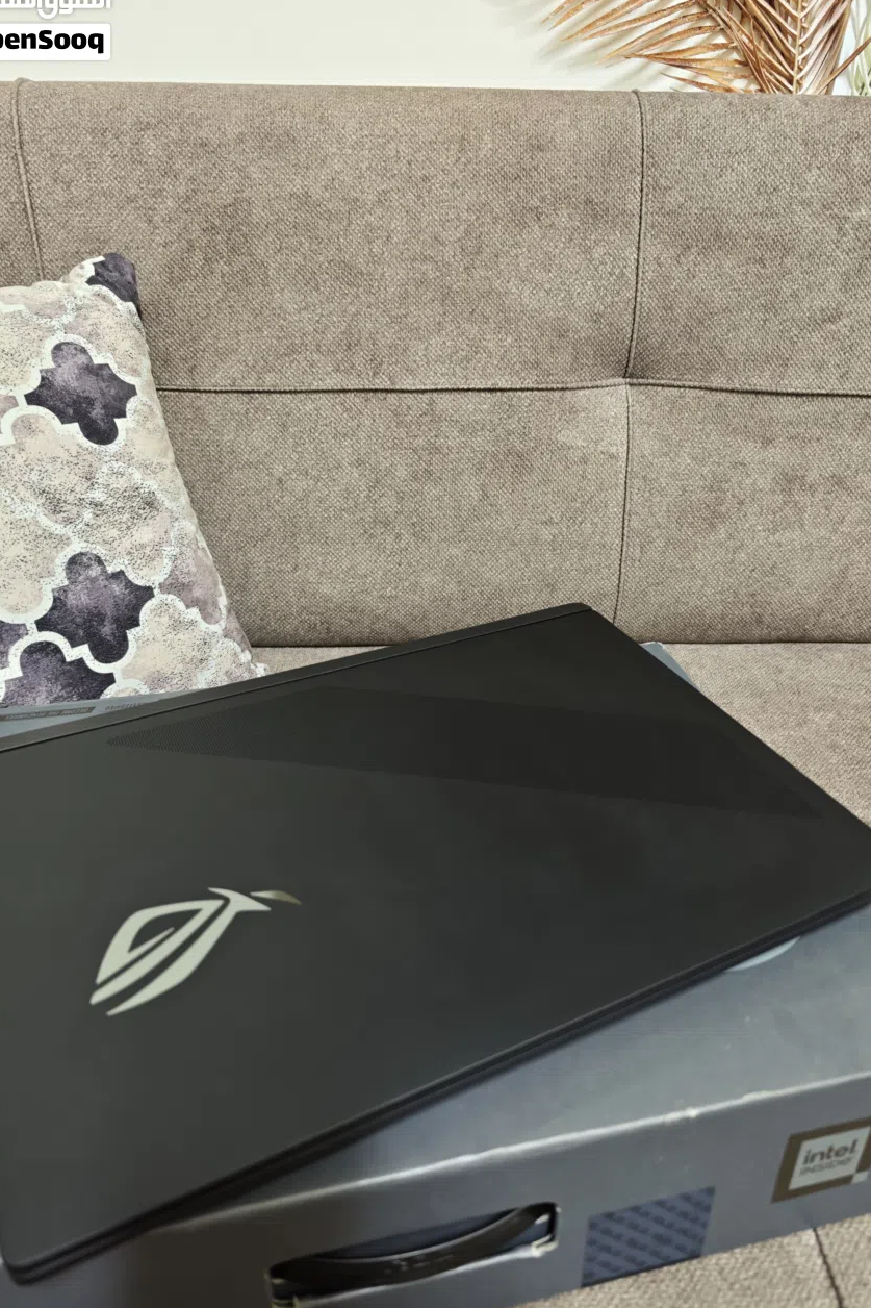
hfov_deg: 49.5
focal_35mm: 26
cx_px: 467
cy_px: 671
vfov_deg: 69.4
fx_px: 944
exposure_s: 1/50
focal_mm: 8.71
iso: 160
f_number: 1.67
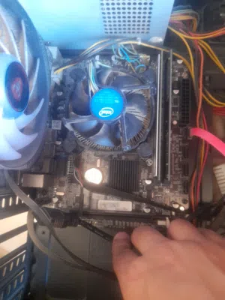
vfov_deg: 69.4
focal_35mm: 25
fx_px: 217
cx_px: 112
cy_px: 150
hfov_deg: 54.9
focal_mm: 4.6
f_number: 2
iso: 800
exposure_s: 1/10
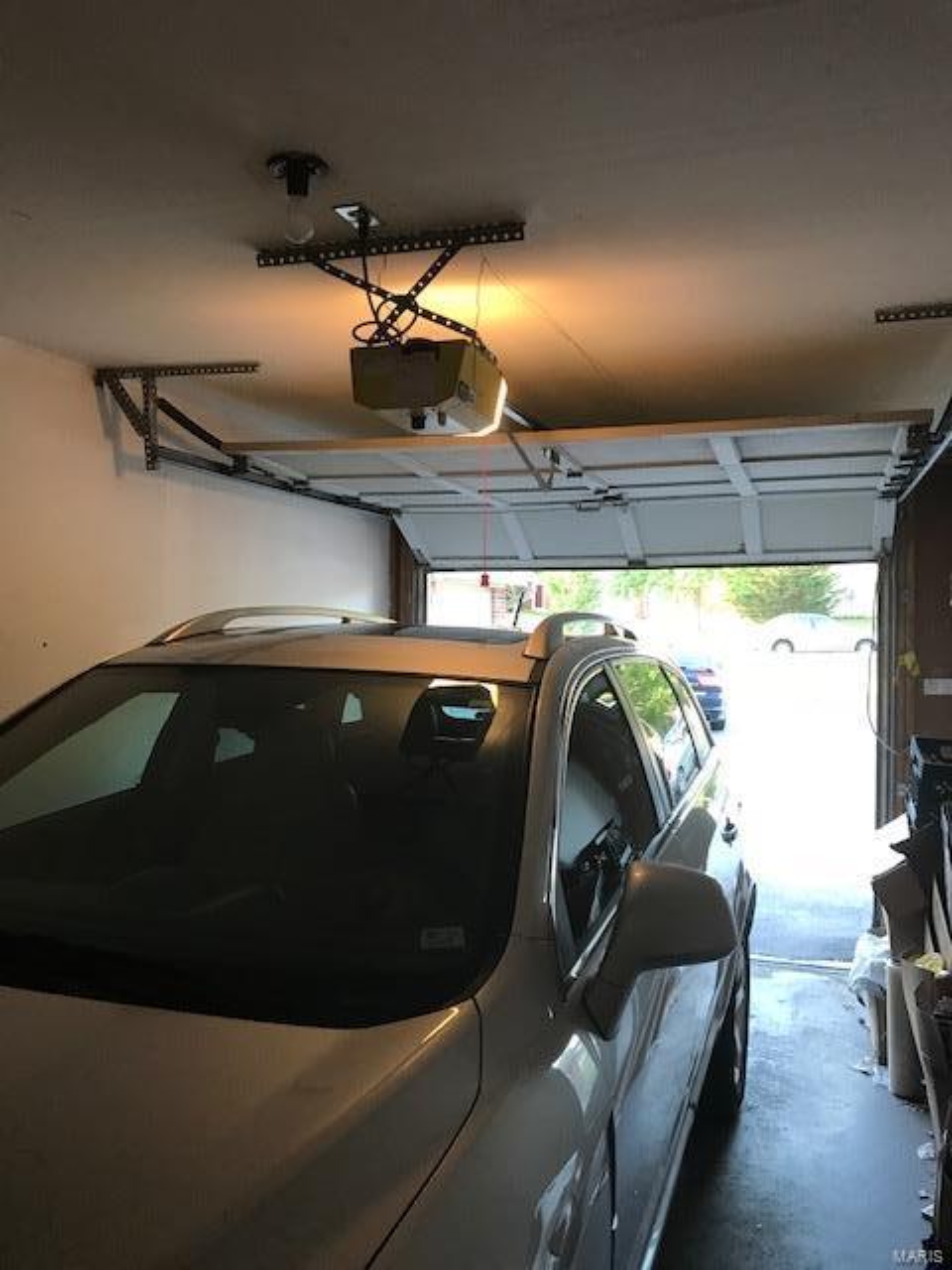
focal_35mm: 28
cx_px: 476
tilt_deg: +0.4
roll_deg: -0.7
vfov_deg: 63.4
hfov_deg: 49.7
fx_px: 1027
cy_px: 635
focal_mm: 3.99
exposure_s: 1/30
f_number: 1.8
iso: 40
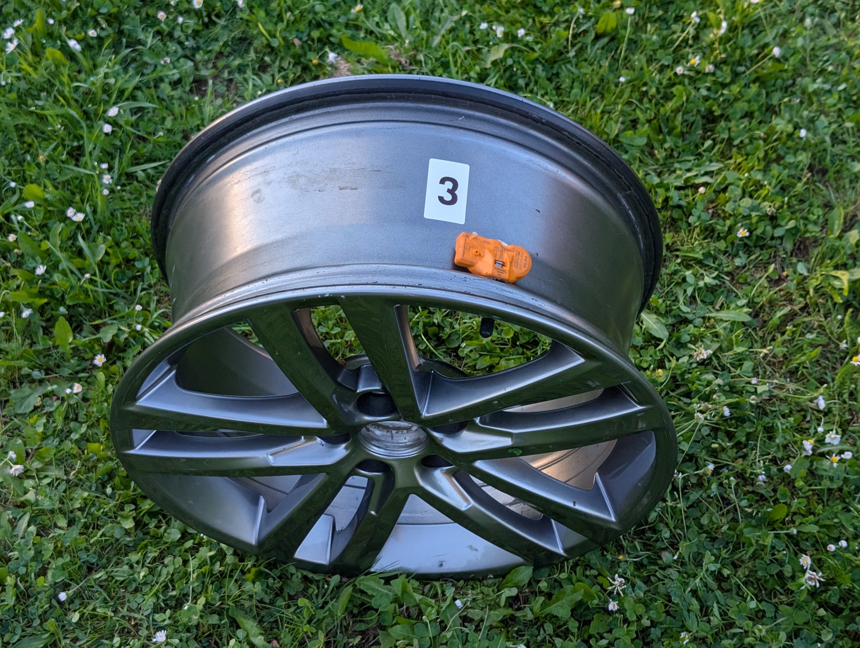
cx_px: 430
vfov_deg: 29.7
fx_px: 1219
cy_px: 324
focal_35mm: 49
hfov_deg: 38.9
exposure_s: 1/268
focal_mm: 6.9
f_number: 1.68
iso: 40
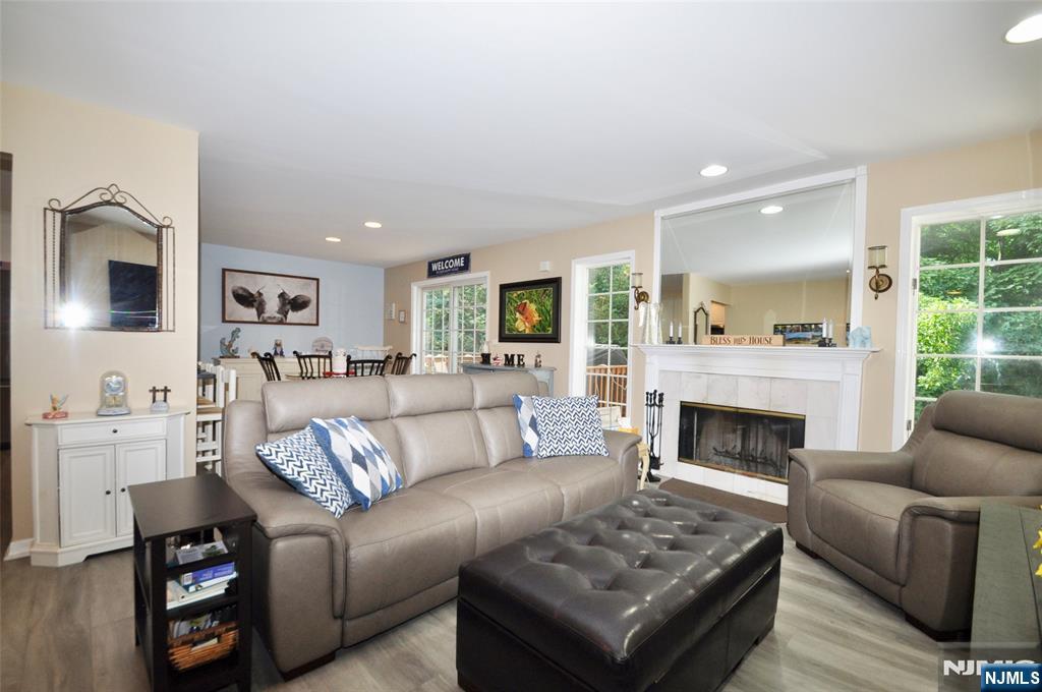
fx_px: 434
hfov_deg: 100.5
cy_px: 346
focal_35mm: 15
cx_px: 521
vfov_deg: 77.2
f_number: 7.1
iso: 640
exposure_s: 1/30
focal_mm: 10
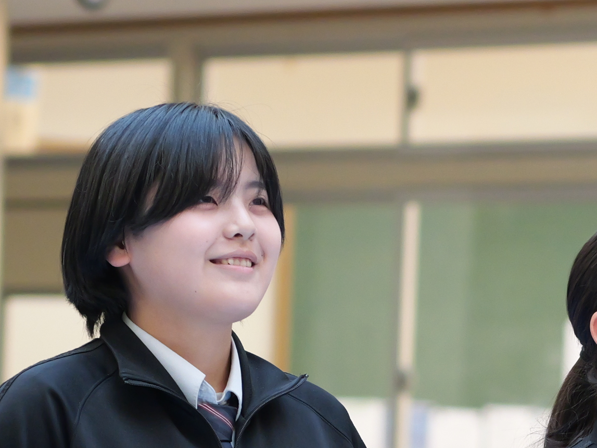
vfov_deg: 3.7
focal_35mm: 400
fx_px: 6898
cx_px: 631
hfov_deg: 4.9
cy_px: 648
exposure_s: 1/125
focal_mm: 56
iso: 640
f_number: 1.8
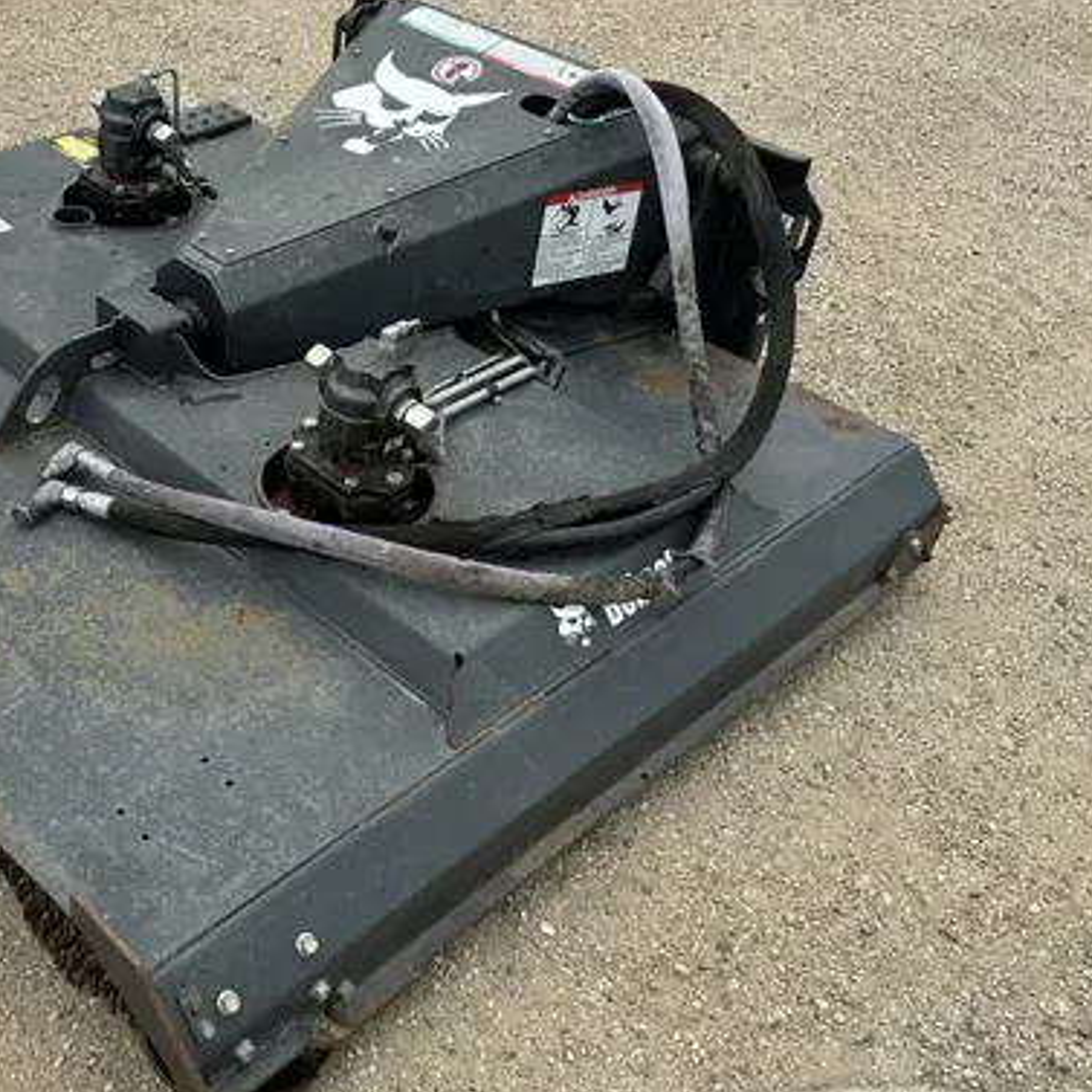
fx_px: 1285
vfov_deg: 46.0
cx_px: 246
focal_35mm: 36
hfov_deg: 44.2
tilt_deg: -39.1
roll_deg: -0.3
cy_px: 591
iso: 80
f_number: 1.78
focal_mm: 6.86
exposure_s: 1/1339
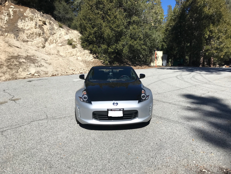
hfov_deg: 63.4
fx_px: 187
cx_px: 116
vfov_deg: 49.7
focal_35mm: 28
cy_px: 87
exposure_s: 1/3195
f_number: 1.8
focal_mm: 3.99
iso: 20
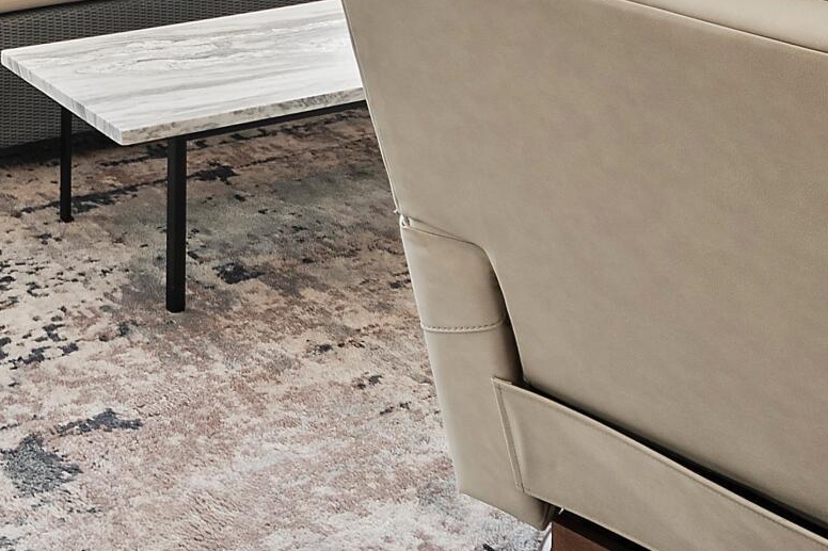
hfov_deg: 30.9
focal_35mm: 58
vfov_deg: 19.3
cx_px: -70
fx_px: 1334
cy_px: -356
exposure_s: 1/10
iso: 100
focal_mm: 10
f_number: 4.5
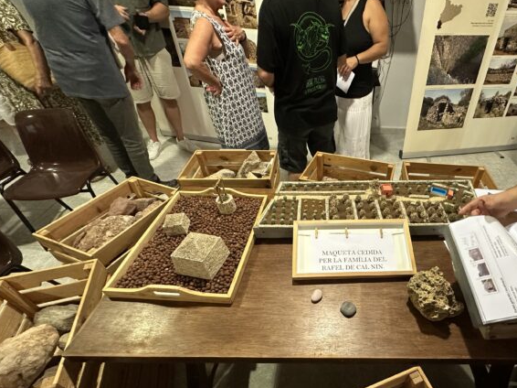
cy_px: 244
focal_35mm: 19
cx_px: 338
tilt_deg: -44.2
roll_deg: -2.4
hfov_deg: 82.3
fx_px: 284
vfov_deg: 67.5
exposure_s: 1/50
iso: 320
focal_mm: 2.22
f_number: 2.2
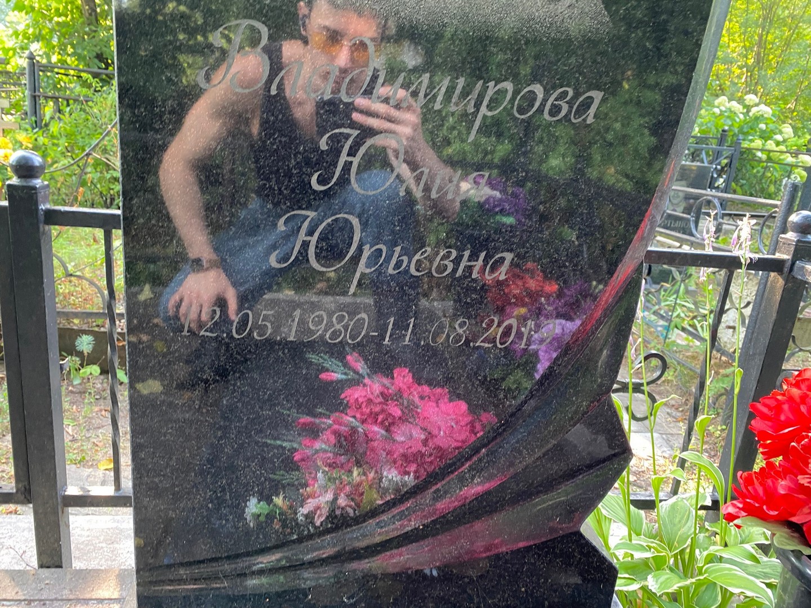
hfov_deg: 67.3
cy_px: 304
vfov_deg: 53.1
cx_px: 406
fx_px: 609
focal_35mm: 26
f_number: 1.8
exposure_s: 1/60
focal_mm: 4.25
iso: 200
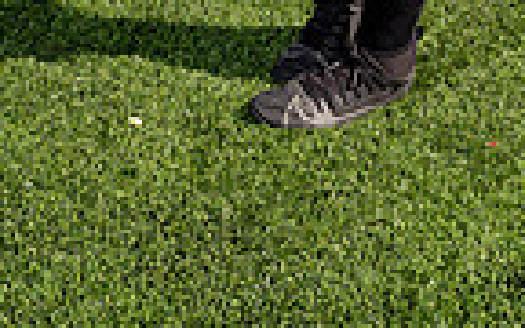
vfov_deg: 10.3
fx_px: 1545
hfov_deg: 19.0
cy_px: -481
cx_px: 463
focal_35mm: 108
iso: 100
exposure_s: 1/250
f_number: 8
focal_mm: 34
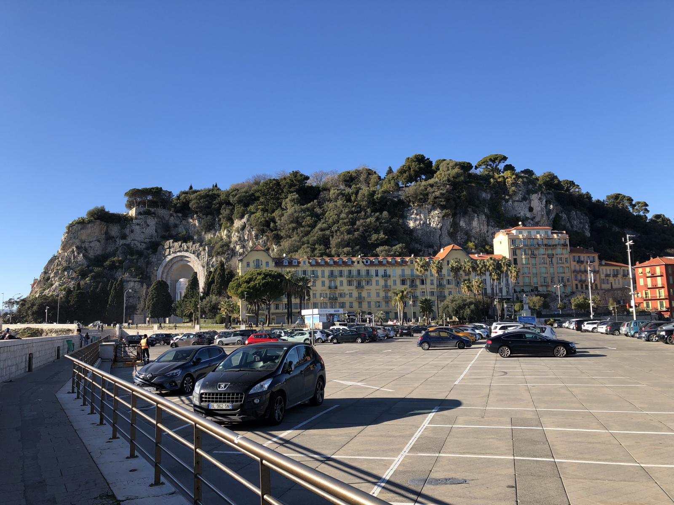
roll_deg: +0.8
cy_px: 252
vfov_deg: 49.7
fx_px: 545
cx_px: 337
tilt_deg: +8.1
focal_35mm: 28
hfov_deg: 63.4
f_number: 1.8
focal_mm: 3.99
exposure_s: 1/1066
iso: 20
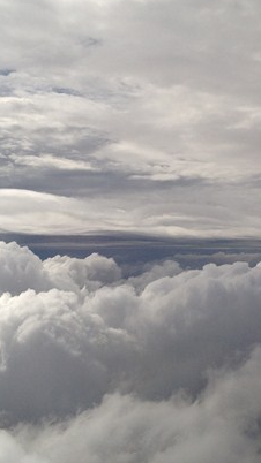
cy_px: 220
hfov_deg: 21.4
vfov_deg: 37.2
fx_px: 689
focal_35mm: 56
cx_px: 171
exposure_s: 1/5025
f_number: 2.4
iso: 64
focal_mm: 4.28
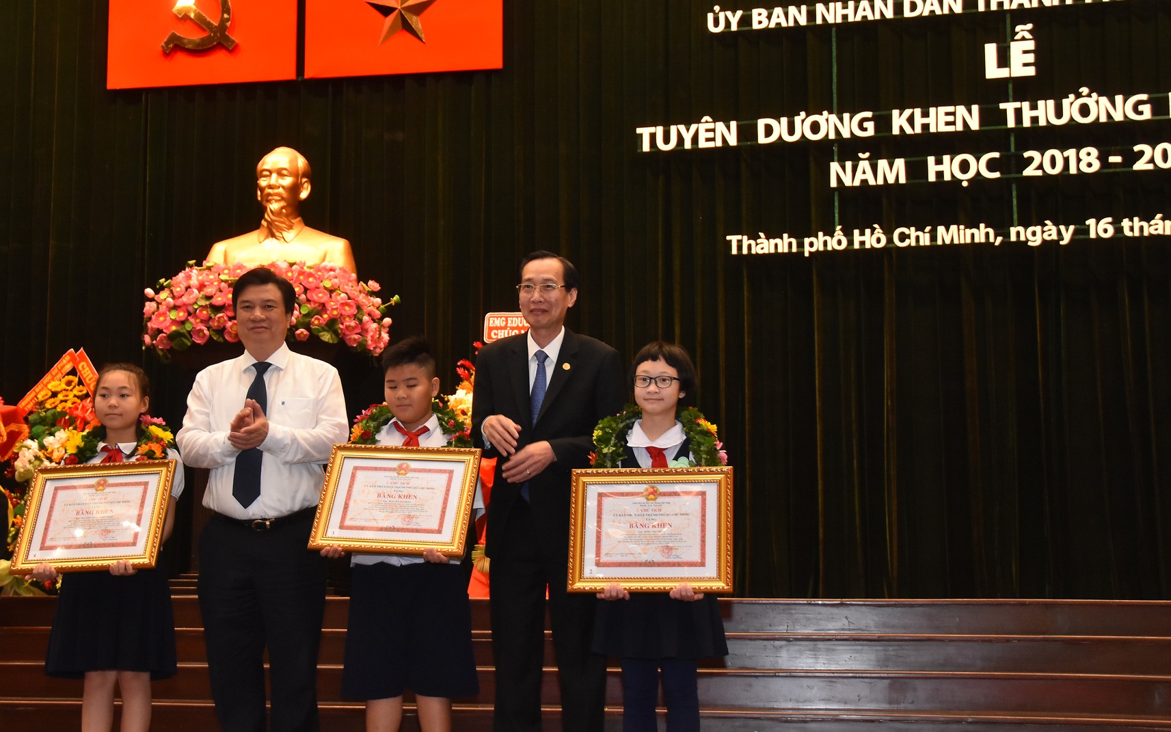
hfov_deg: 40.2
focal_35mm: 50
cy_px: 407
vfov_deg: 25.8
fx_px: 1596
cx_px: 520
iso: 1800
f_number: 4
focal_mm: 28
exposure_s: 1/125
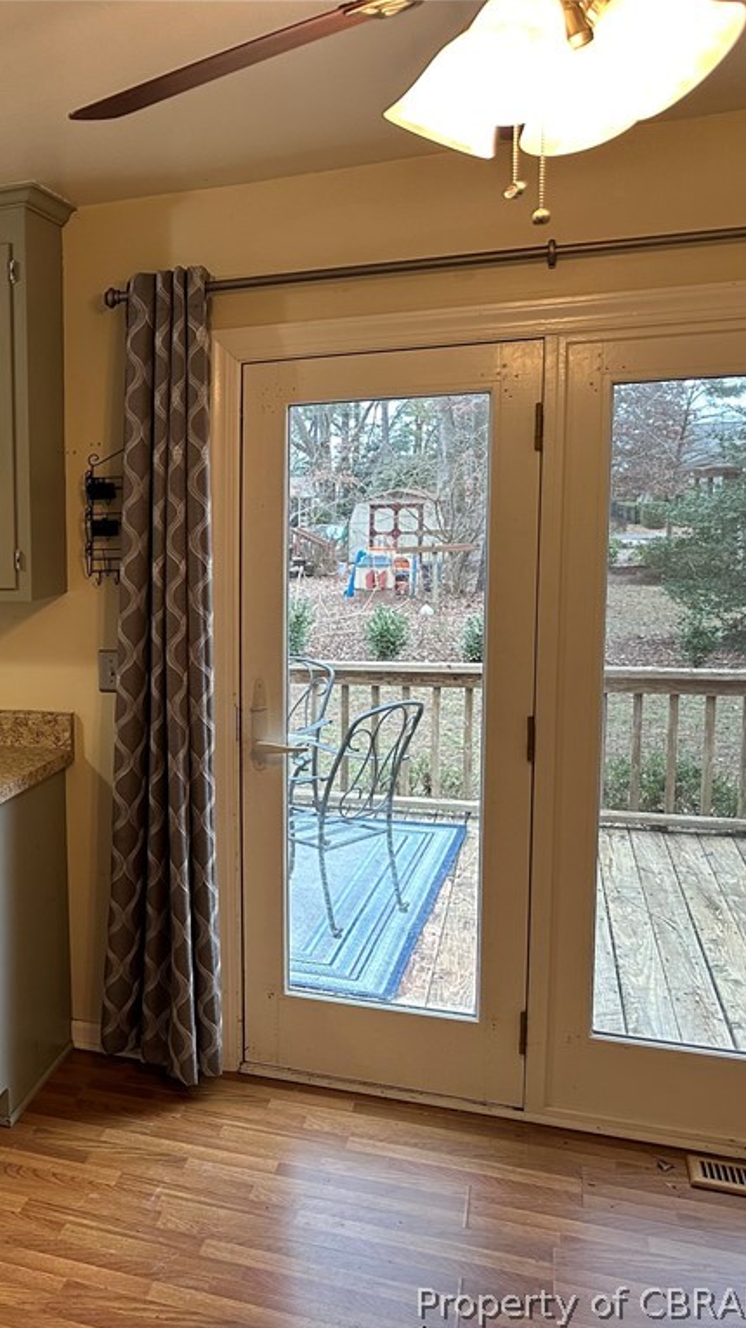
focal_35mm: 35
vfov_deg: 56.6
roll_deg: +1.9
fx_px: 1231
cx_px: -111
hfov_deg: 29.7
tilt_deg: -7.0
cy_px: 665
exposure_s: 1/120
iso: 200
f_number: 1.78
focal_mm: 6.86
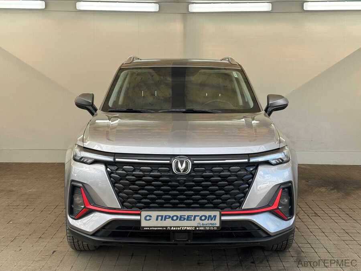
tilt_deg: -9.0
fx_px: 501
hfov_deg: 39.7
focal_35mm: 48
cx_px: 180
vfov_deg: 30.3
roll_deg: -1.3
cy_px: 136
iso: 64
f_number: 1.78
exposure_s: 1/488
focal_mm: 6.76
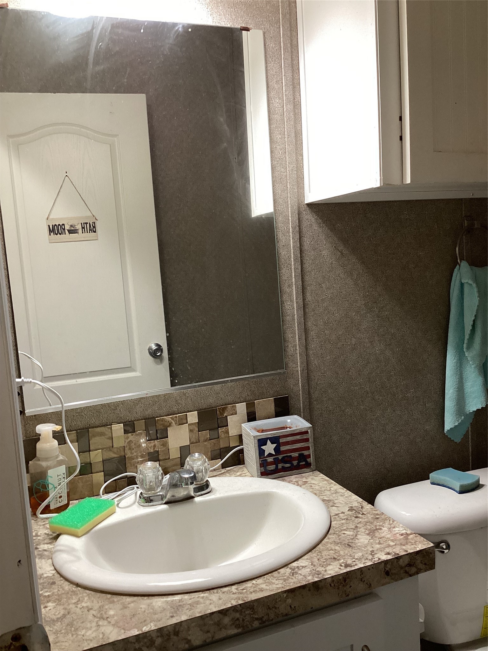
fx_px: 583
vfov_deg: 58.4
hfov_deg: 45.4
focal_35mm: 31
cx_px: 244
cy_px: 326
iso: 200
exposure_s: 1/60
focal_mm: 3.3
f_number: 2.4
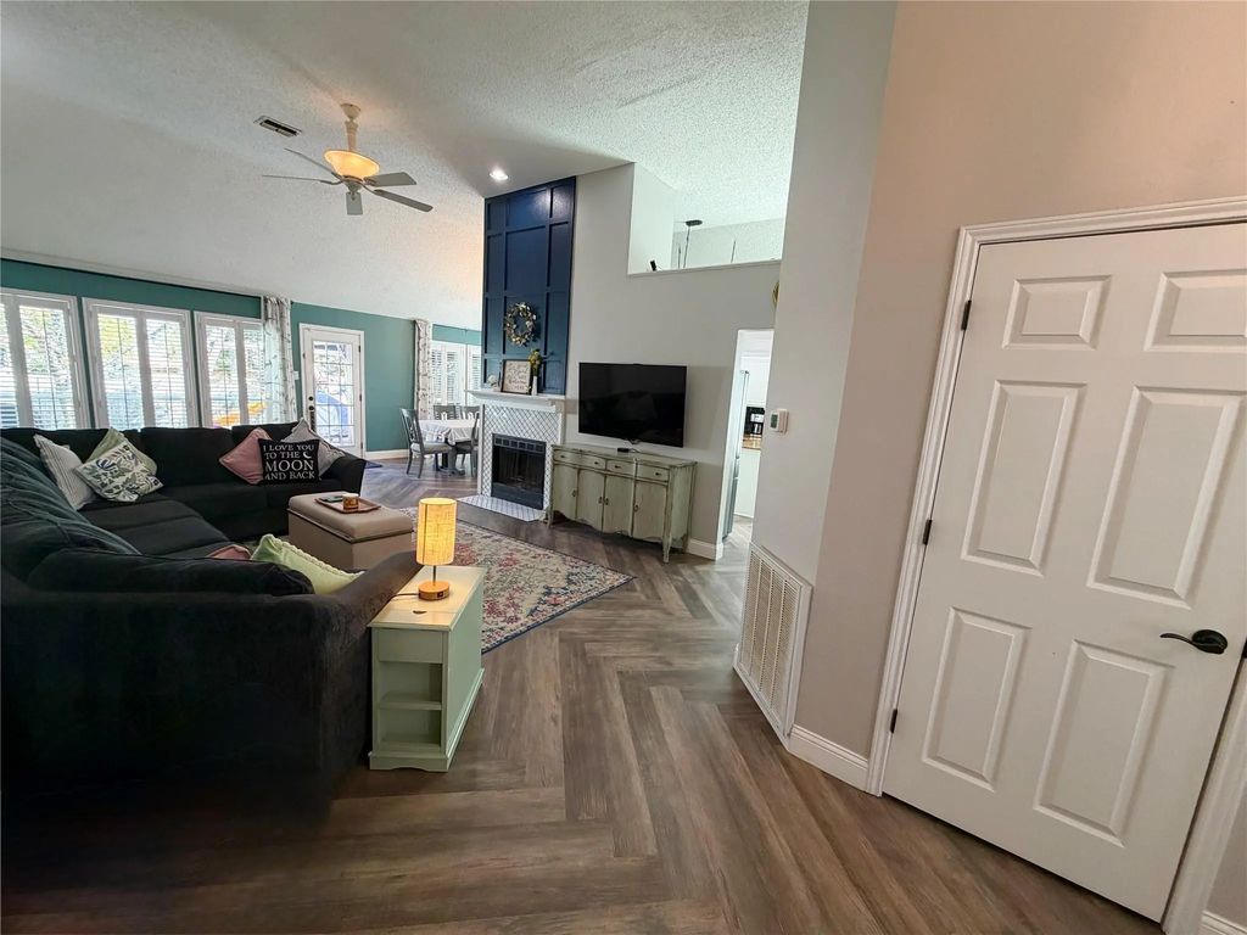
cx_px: 624
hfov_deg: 102.1
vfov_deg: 85.7
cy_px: 468
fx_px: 504
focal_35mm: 14
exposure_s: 1/60
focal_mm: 2.22
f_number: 2.2
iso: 200
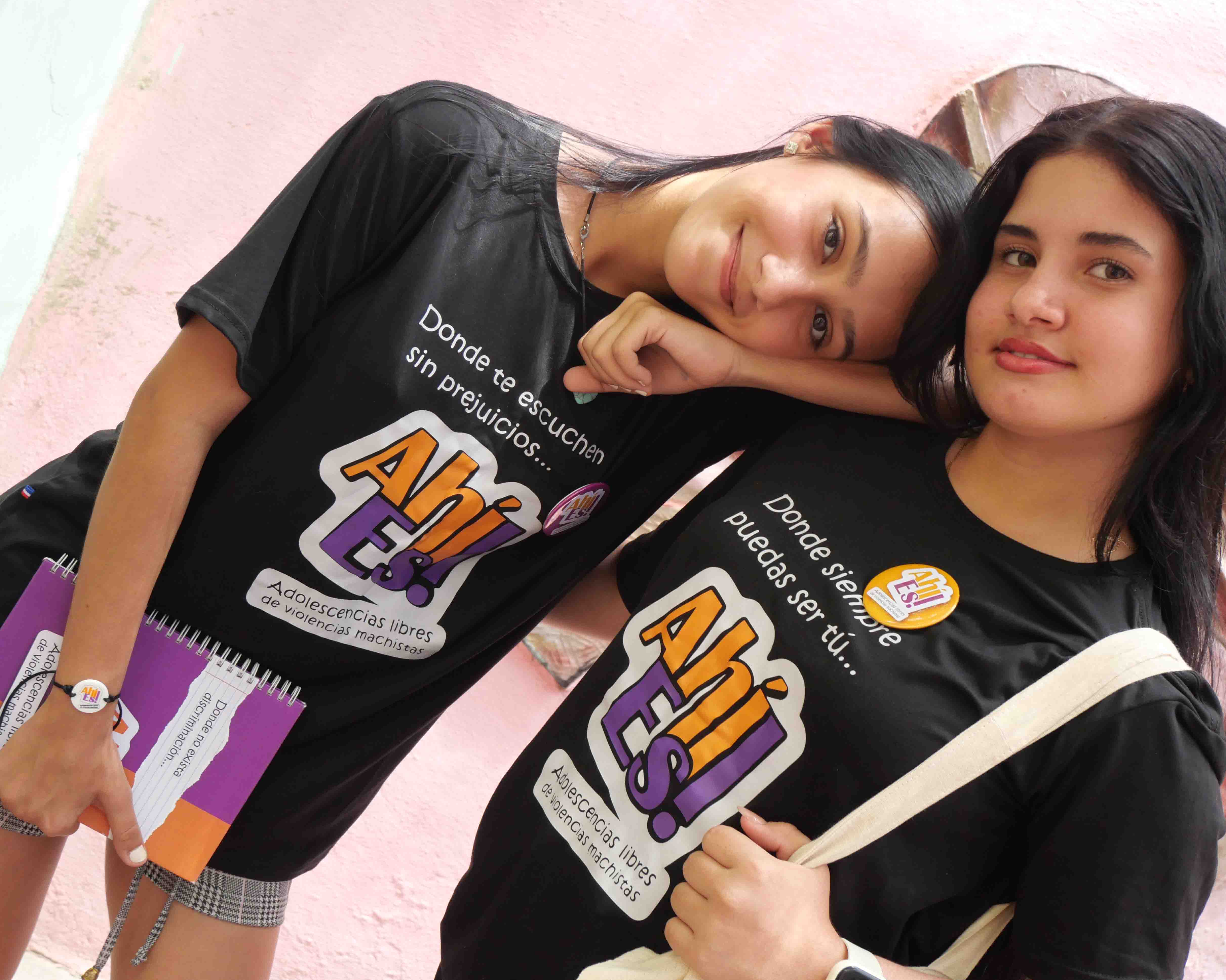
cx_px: 636
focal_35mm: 46
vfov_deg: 32.7
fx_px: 1669
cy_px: 491
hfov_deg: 40.3
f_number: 4.8
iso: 800
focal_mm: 22
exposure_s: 1/60
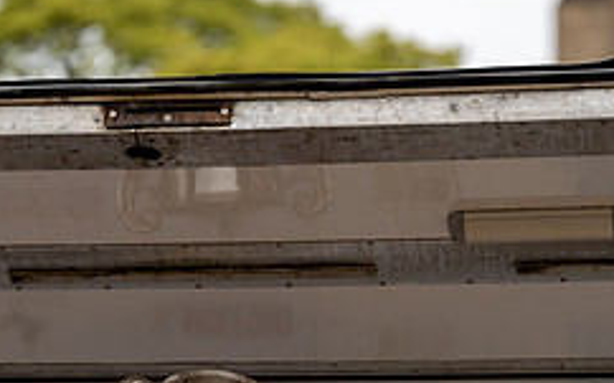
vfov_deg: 4.8
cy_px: 517
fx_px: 4533
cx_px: 251
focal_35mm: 271
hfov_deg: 7.7
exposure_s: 1/1000
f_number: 3.5
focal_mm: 143
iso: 1250
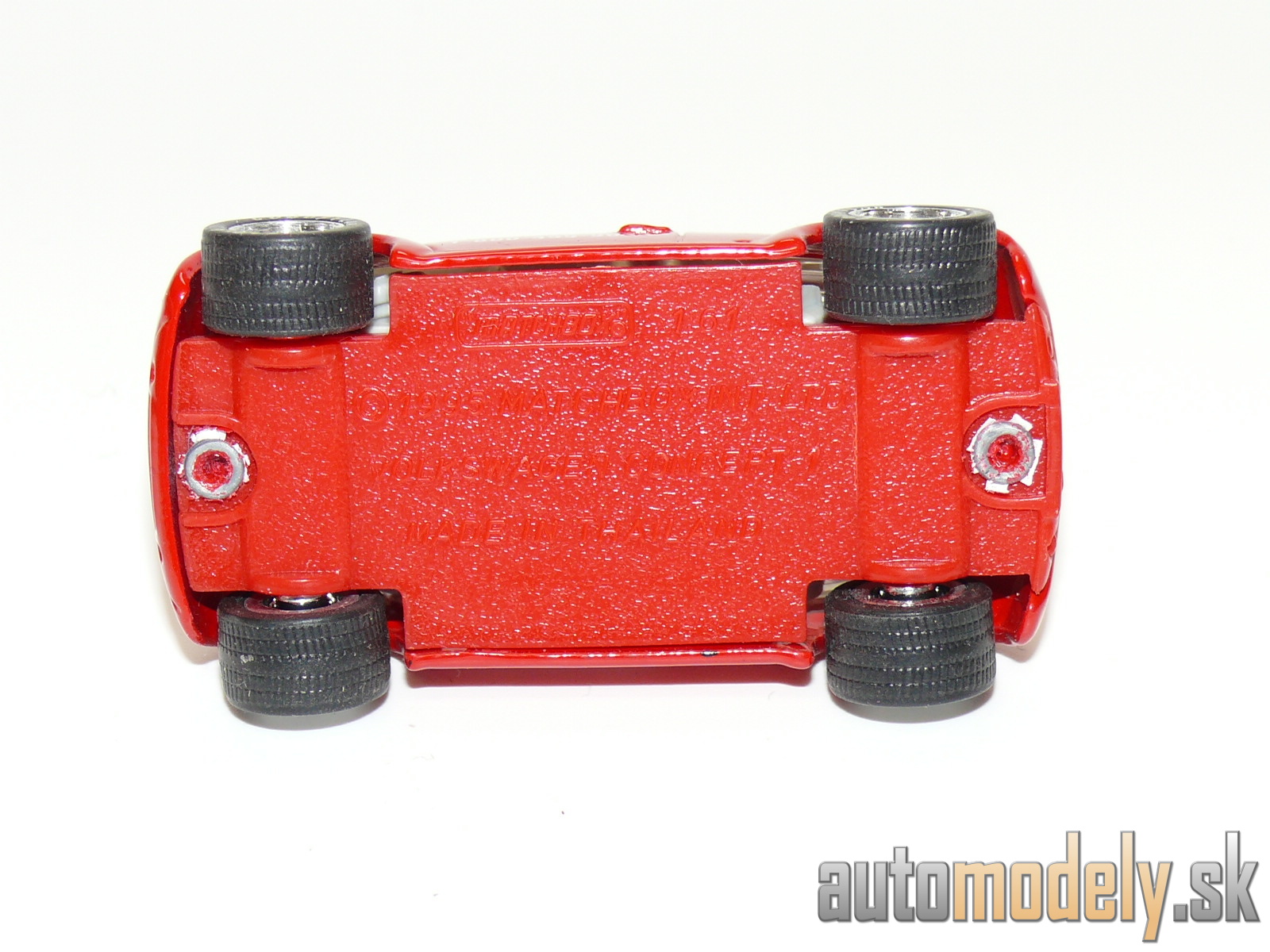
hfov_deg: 18.7
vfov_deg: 14.1
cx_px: 635
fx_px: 3852
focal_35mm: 105
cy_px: 476
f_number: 4
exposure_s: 1/30
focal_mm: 13.7
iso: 100
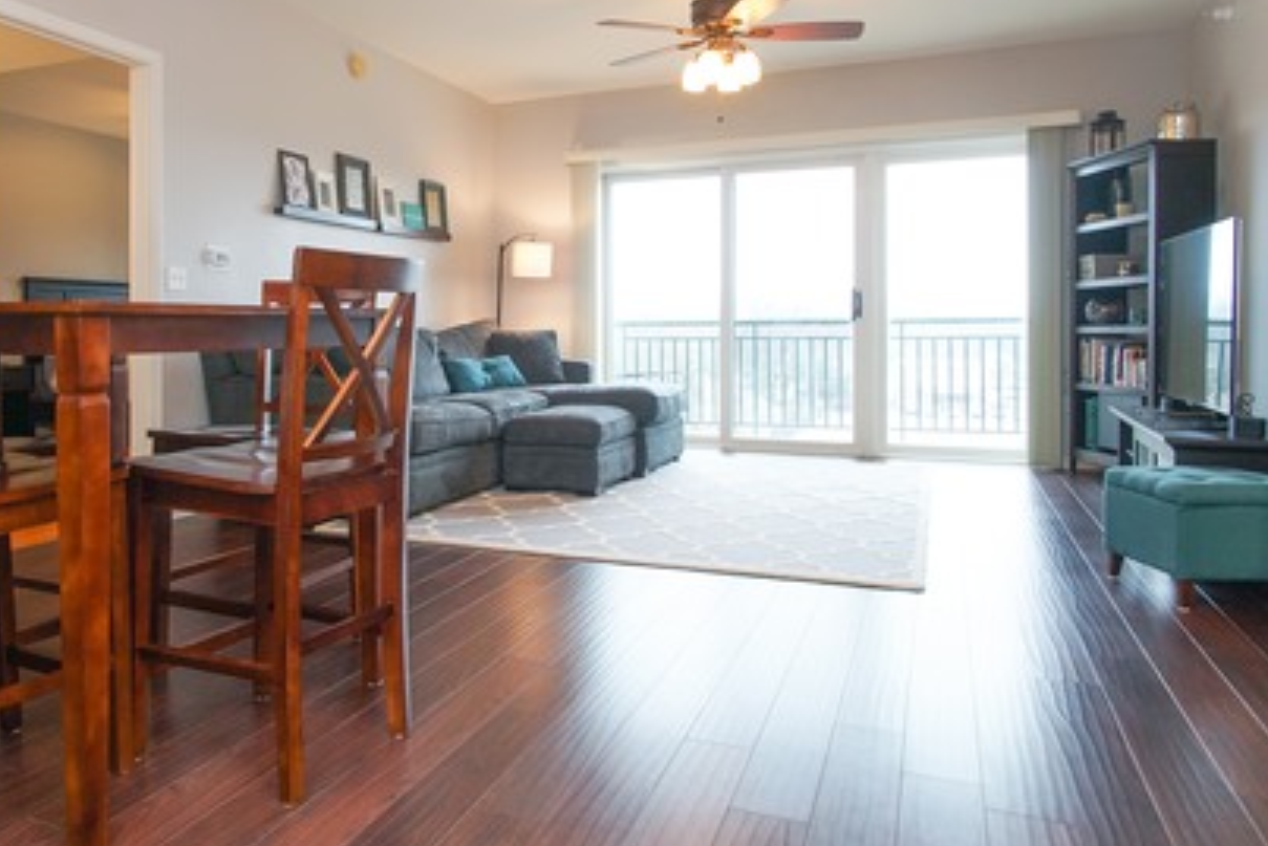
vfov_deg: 47.5
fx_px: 951
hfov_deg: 66.8
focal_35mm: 27
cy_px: 310
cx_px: 513
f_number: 8
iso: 500
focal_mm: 17
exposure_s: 1/8
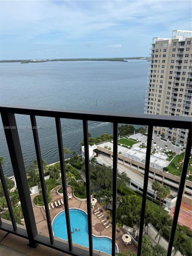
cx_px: 96
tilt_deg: -21.6
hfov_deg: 56.8
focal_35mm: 24
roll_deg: +1.2
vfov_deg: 71.6
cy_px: 128
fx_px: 177
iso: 80
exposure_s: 1/3584
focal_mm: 6.76
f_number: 1.78
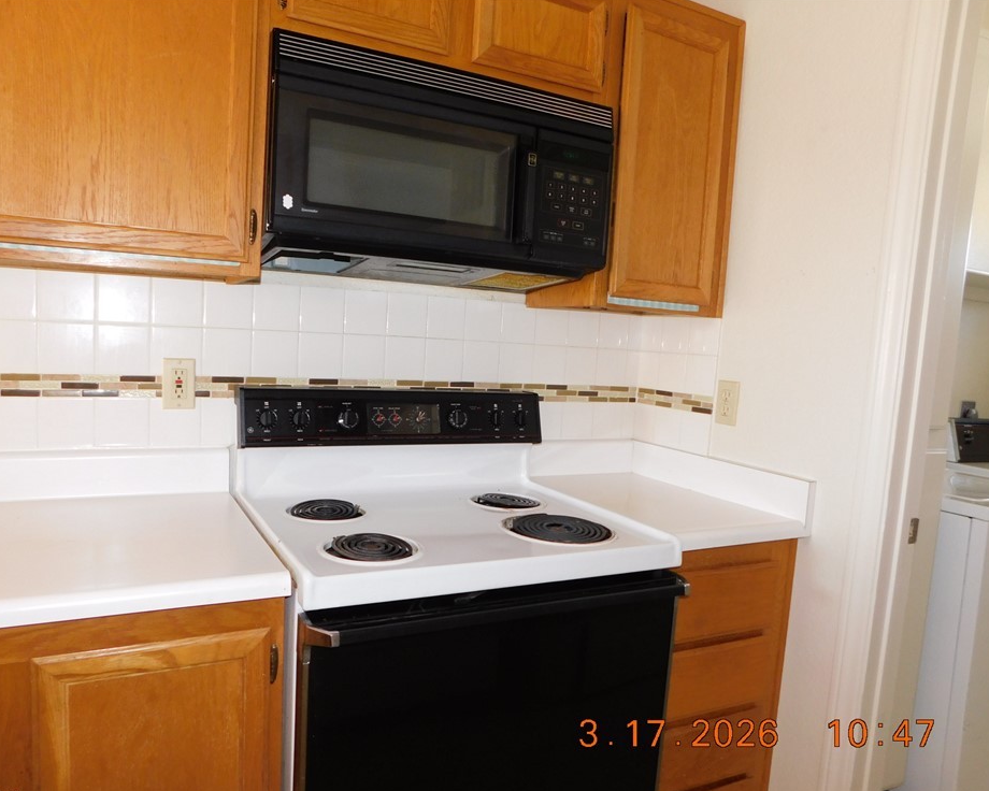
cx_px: 454
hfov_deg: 68.0
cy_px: 407
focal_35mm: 25
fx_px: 732
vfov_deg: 56.8
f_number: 3
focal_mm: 4
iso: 200
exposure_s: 1/30
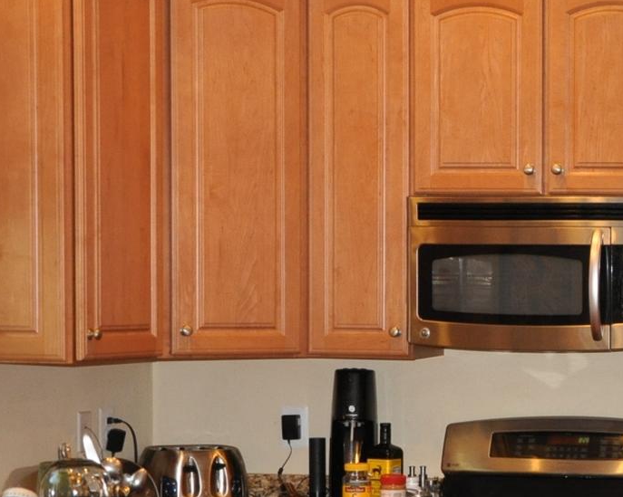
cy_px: 364
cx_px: 807
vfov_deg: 14.1
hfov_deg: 16.7
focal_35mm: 109
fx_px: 2009
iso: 800
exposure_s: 1/60
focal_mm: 26
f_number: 4
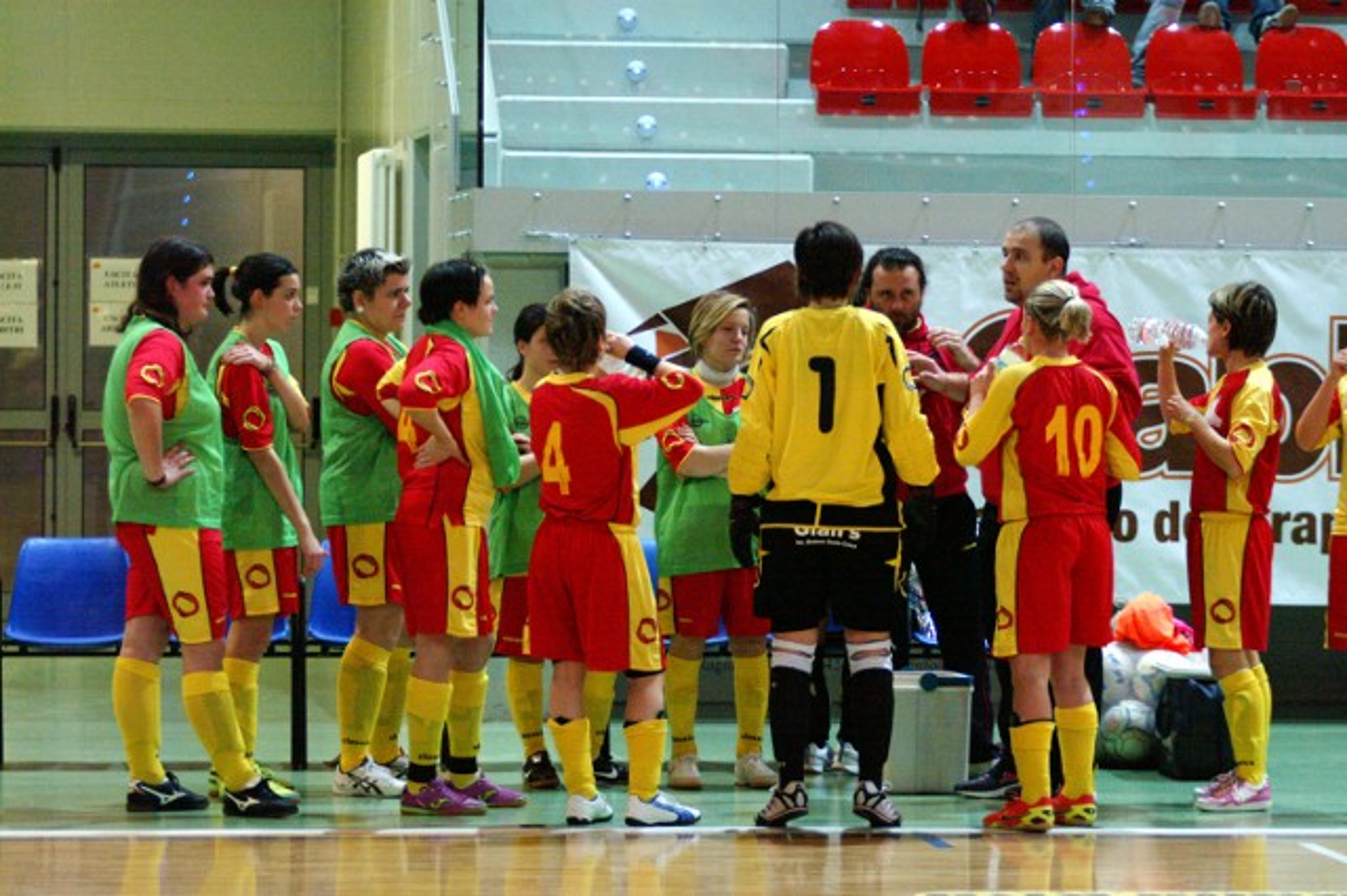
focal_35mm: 195
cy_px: 448
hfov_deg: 10.6
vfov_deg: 7.0
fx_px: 7292
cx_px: 674
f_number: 2.8
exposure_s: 1/300
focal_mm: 130
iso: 3200
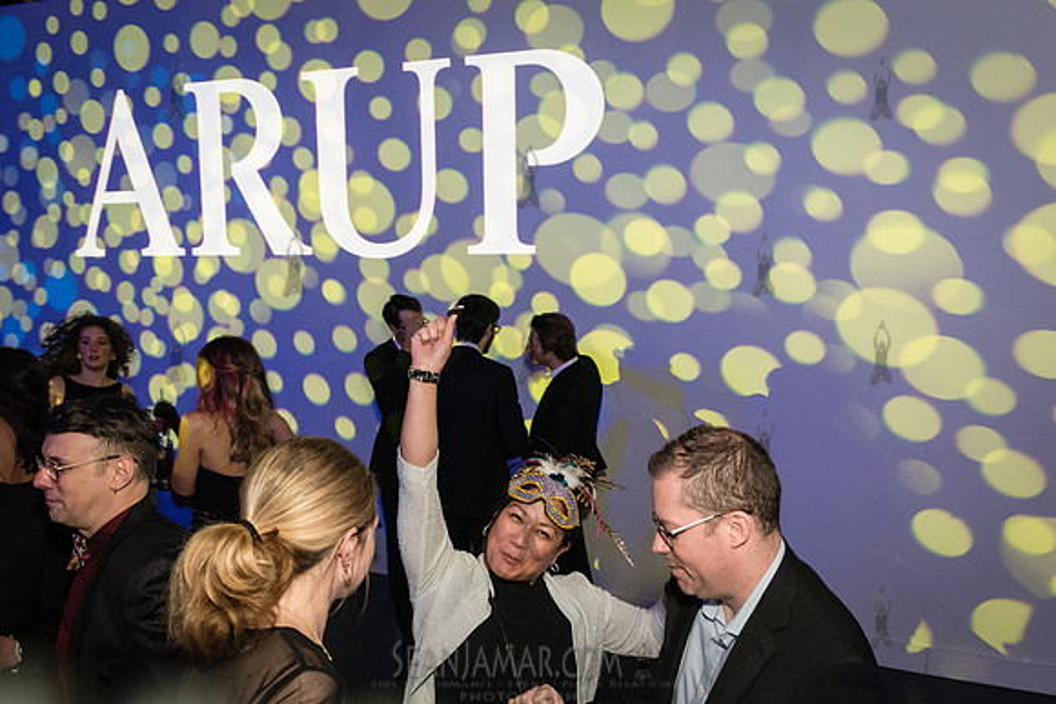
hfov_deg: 51.0
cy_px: 448
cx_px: 579
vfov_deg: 35.1
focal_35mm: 38
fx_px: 1106
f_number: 4.5
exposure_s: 1/160
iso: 5000
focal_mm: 24
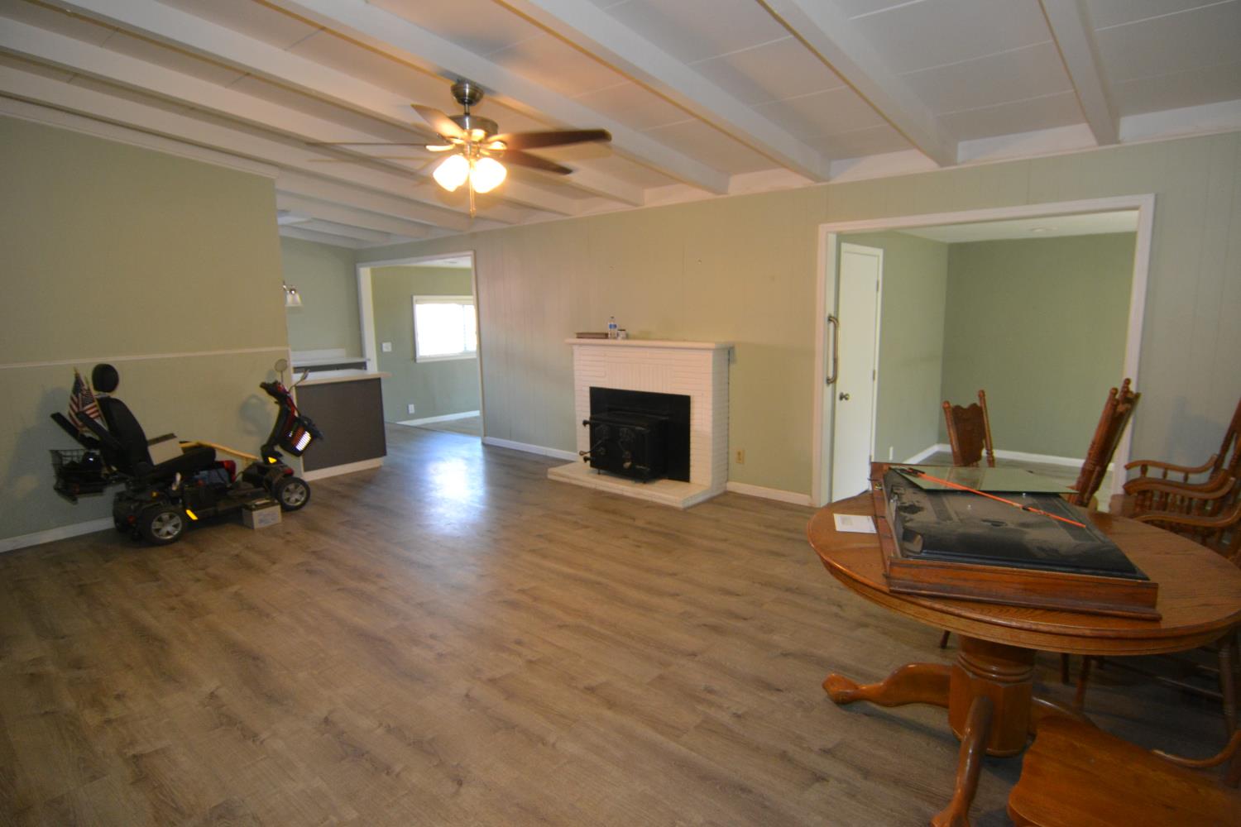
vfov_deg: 67.4
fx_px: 620
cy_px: 414
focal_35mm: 18
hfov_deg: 90.0
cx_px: 620
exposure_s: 1/60
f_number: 4
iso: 1100
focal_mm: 12
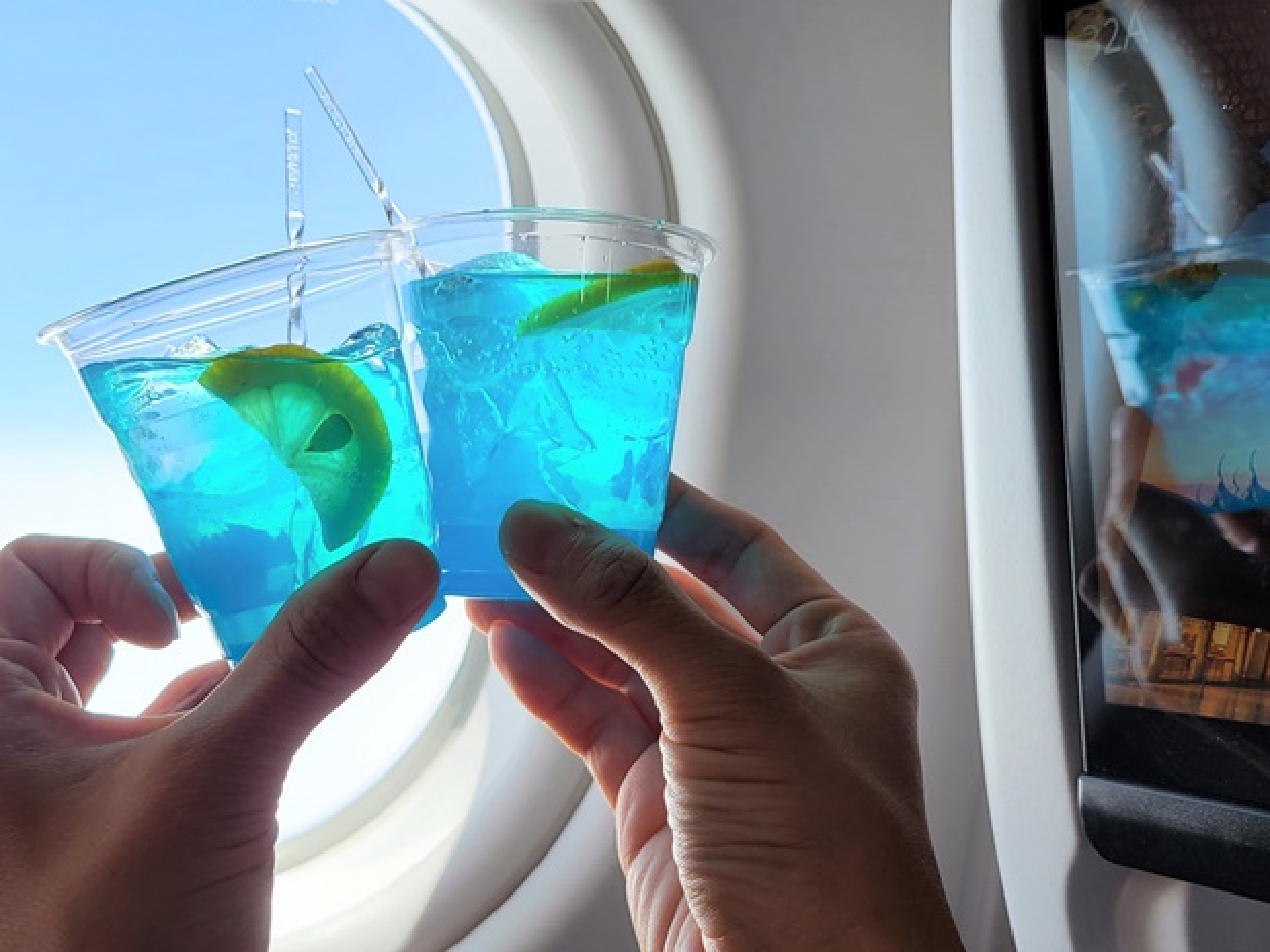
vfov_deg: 34.3
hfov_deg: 44.8
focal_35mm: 42
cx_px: 632
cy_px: 476
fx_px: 1541
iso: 40
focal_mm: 5.4
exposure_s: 1/276
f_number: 1.8
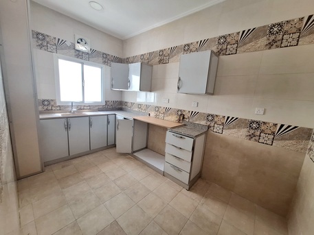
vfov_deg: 89.9
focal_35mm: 13
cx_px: 157
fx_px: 118
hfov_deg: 106.2
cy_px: 118
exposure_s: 1/50
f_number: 2.2
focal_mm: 1.74
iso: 80
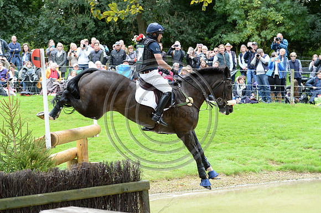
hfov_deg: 22.2
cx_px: 160
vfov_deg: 14.8
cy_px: 106
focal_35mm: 92
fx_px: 820
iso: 2000
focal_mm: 92
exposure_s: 1/1000
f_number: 4.5
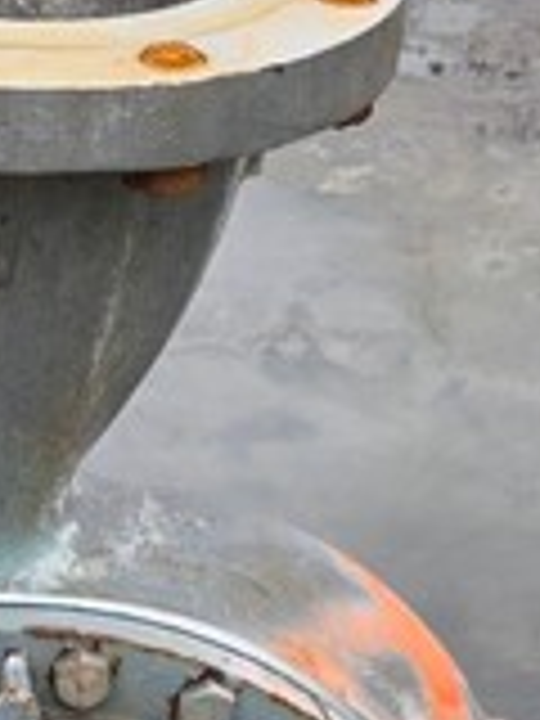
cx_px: -36
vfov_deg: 18.3
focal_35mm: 92
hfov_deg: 15.7
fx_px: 1914
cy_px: 1156
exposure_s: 1/1533
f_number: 1.7
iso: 80
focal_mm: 6.3
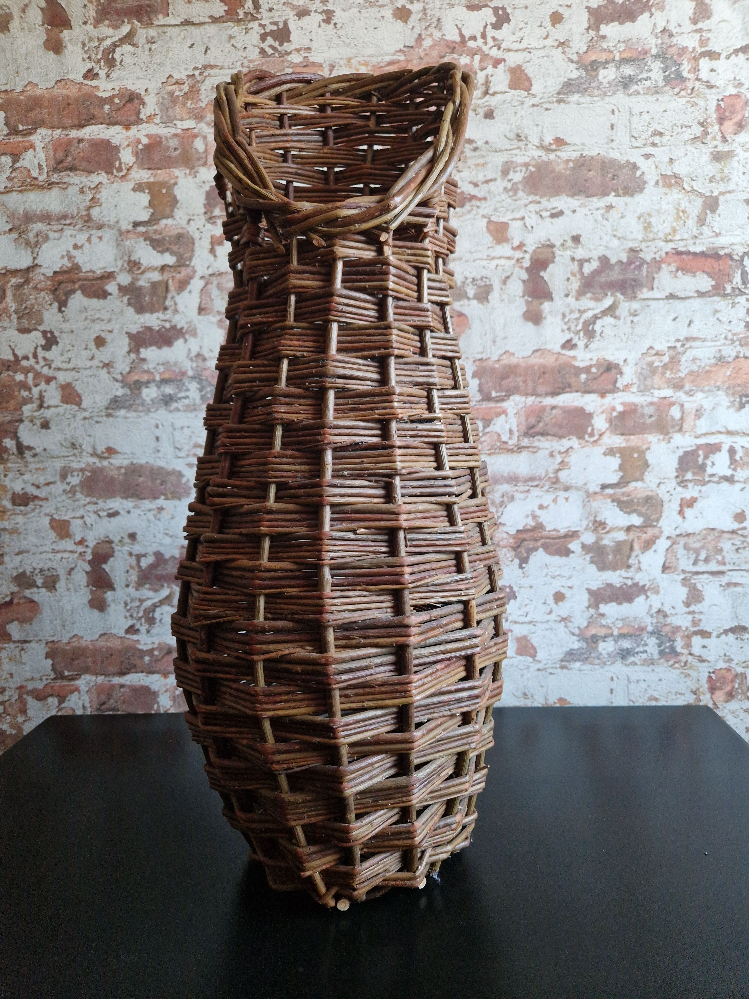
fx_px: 664
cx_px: 374
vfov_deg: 73.9
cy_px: 500
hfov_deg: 58.9
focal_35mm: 23
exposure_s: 1/50
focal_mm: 5.4
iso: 500
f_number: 1.8
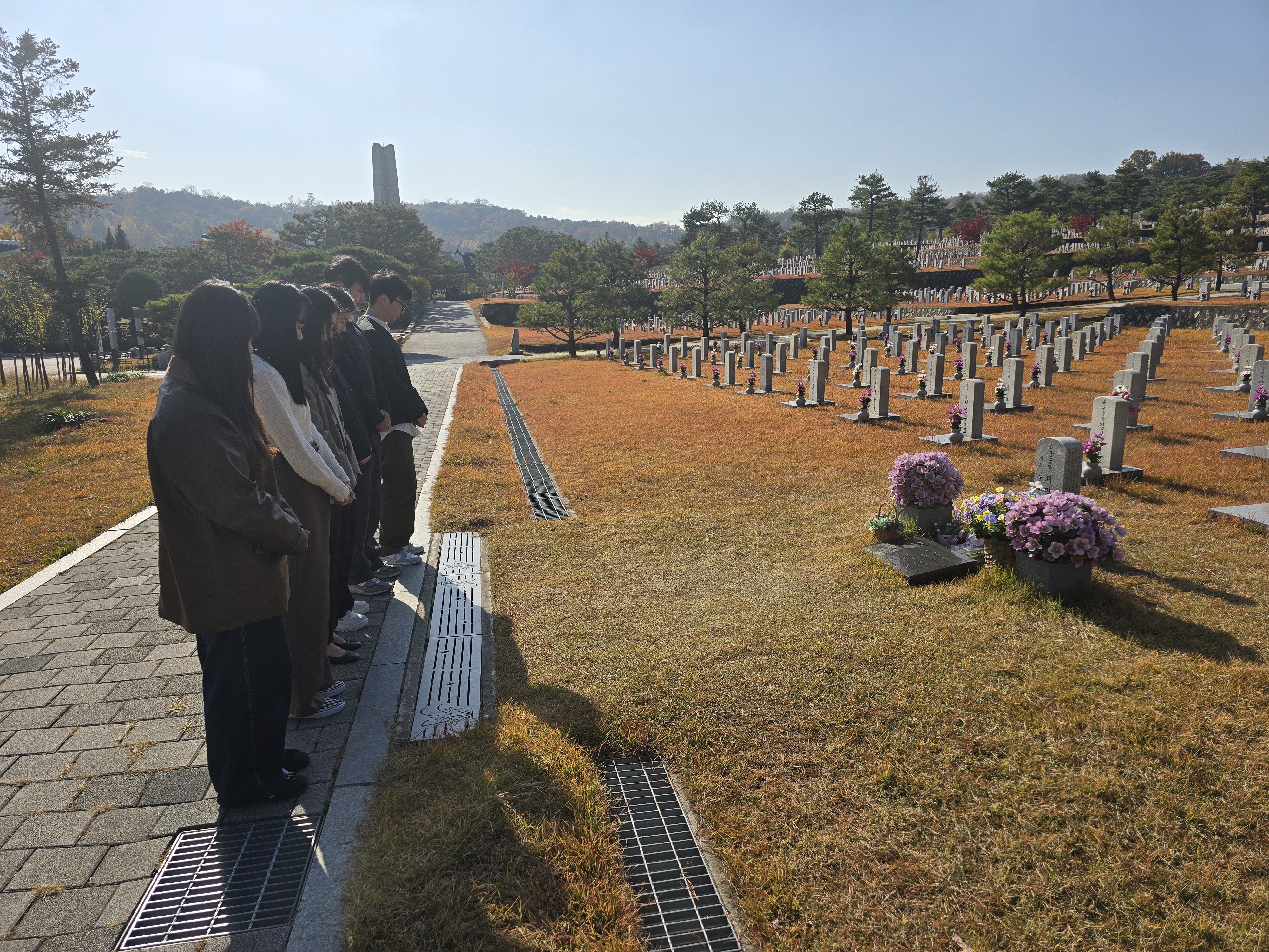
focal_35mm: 23
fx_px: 843
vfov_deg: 58.9
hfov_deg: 73.9
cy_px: 476
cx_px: 634
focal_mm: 6.3
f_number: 1.7
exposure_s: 1/1384
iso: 12
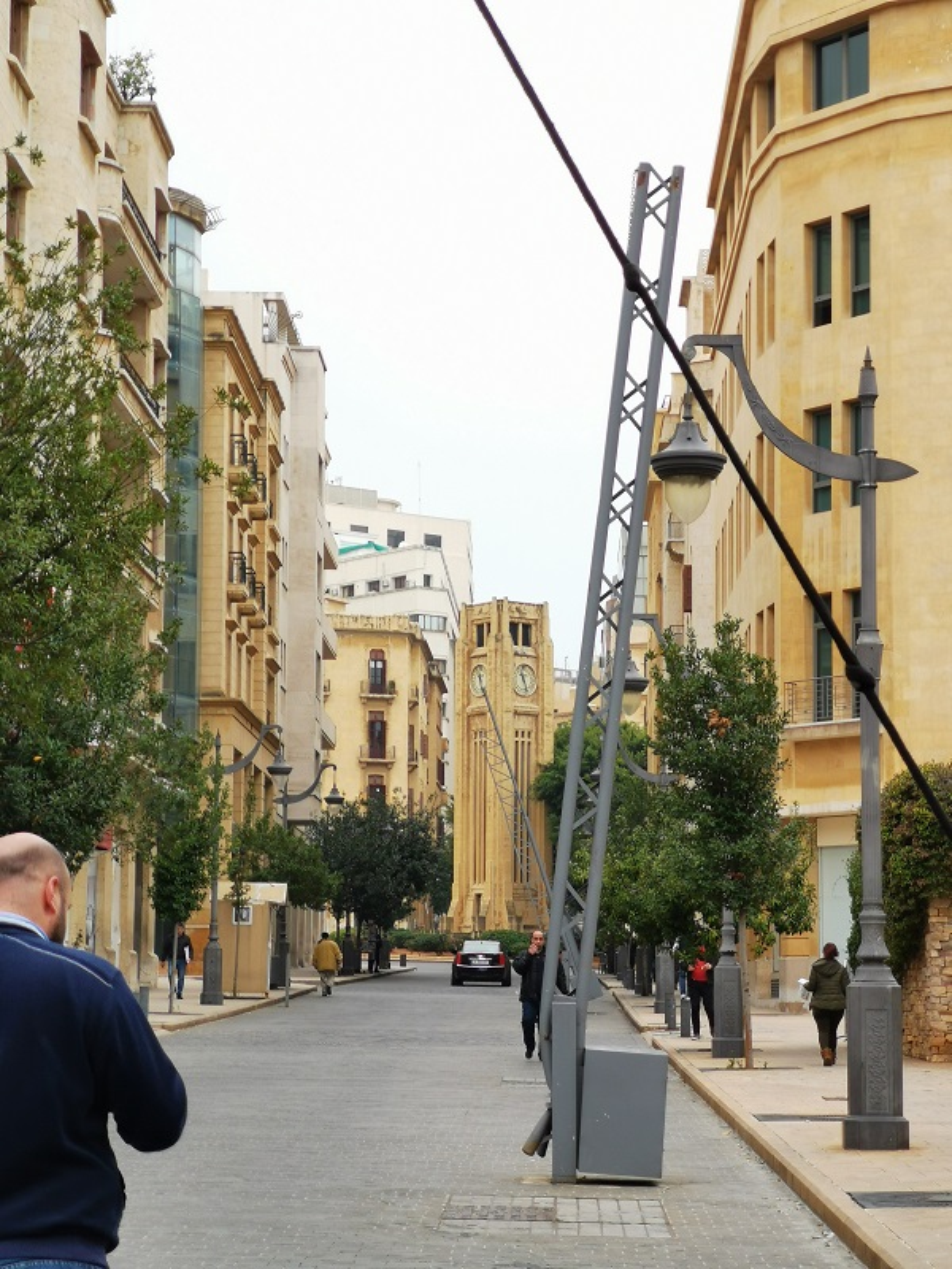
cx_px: 476
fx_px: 3007
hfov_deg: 18.0
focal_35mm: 82
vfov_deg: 23.8
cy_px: 634
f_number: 2.4
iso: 50
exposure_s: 1/287
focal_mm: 7.48
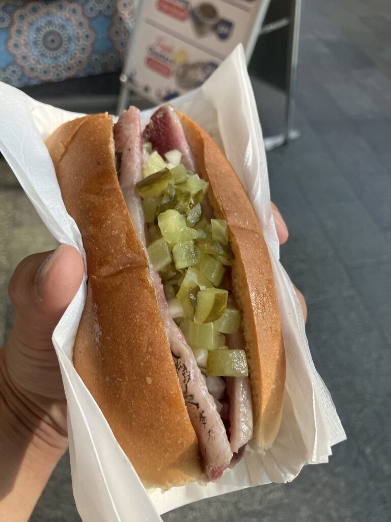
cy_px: 261
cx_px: 196
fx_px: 422
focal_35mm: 28
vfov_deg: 63.4
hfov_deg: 49.7
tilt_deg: -47.2
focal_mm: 3.99
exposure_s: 1/216
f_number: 1.8
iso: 25
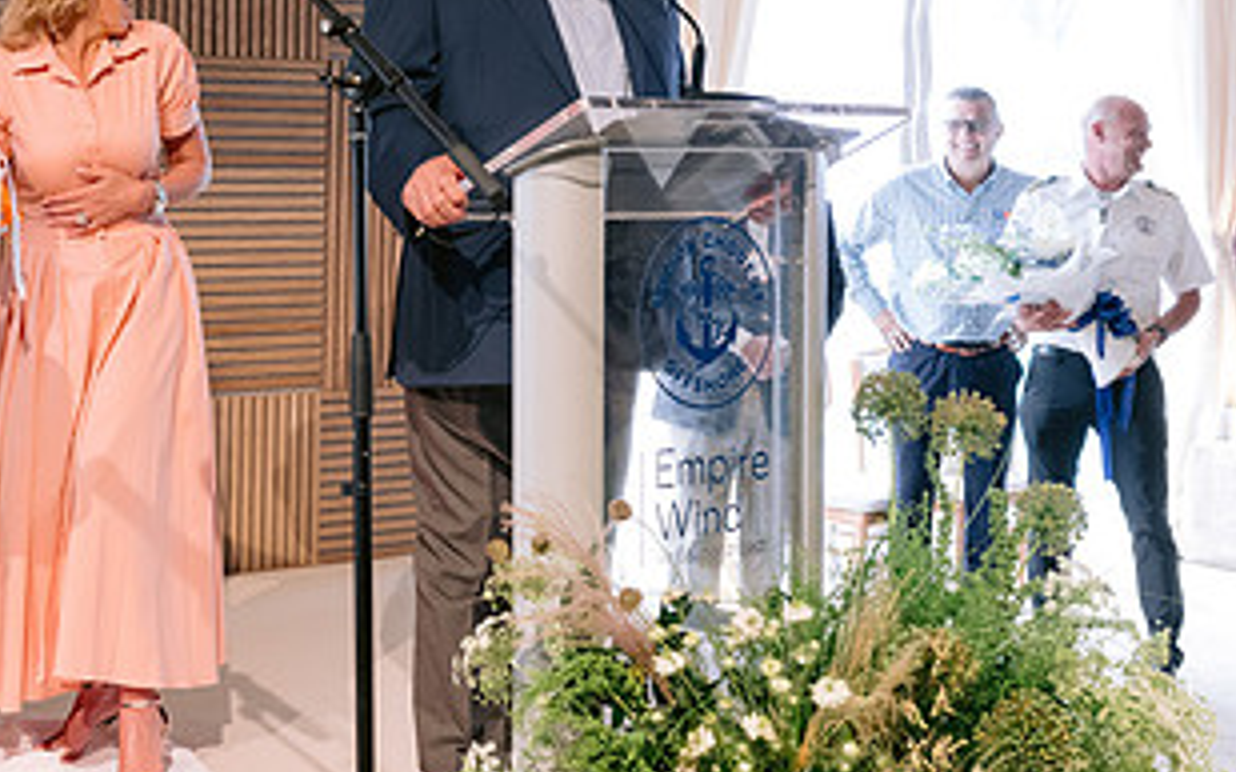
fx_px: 2256
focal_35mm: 67
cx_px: 232
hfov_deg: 29.9
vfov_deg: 19.3
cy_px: 218
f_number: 5.6
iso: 1250
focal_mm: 35
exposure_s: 1/60
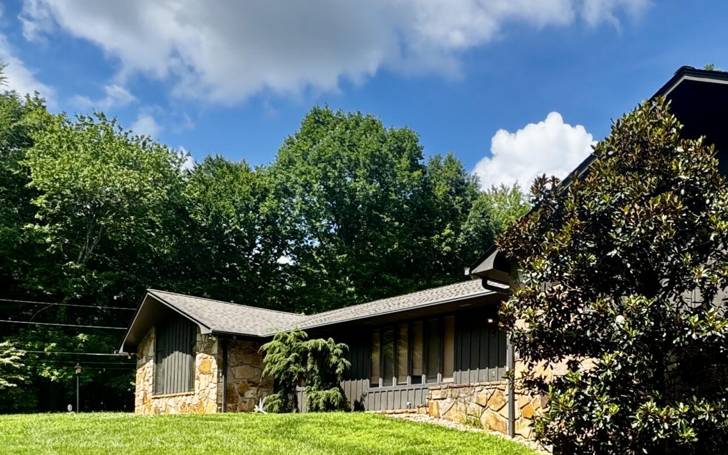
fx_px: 694
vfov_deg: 34.1
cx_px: 555
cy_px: 416
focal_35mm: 35
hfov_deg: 52.6
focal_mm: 2.22
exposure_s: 1/804
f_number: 2.2
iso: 40
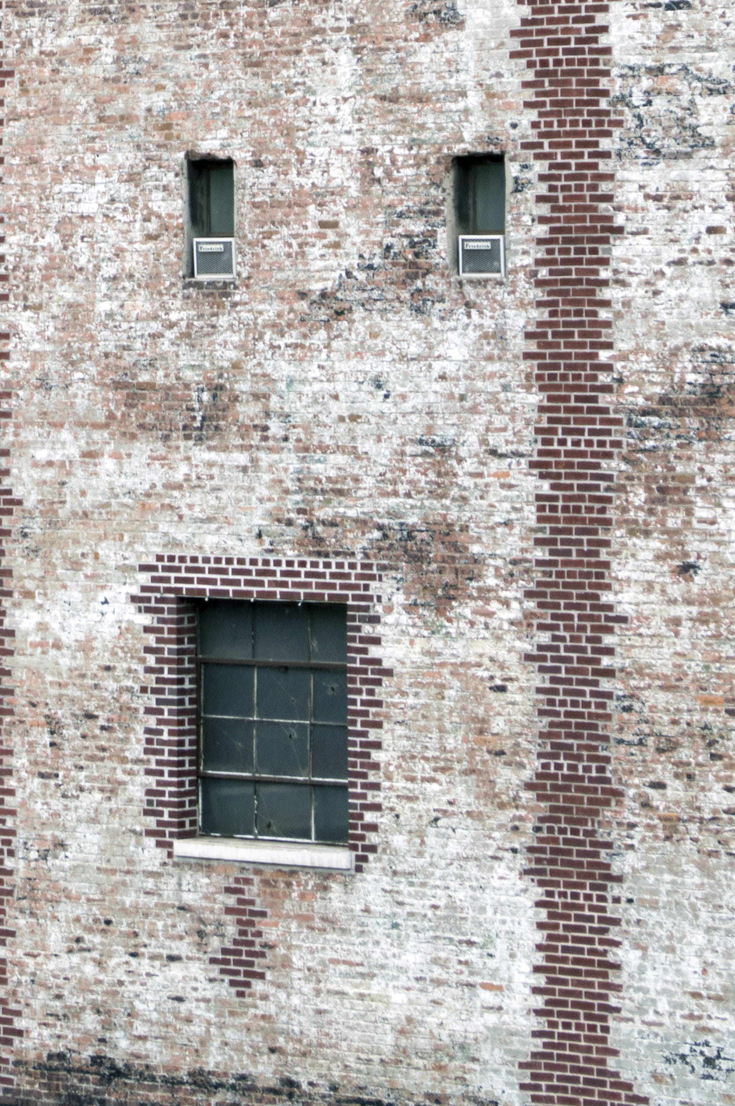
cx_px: -63
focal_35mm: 197
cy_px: -15
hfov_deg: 6.9
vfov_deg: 10.4
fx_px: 6051
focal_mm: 55
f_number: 8
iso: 200
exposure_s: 1/125
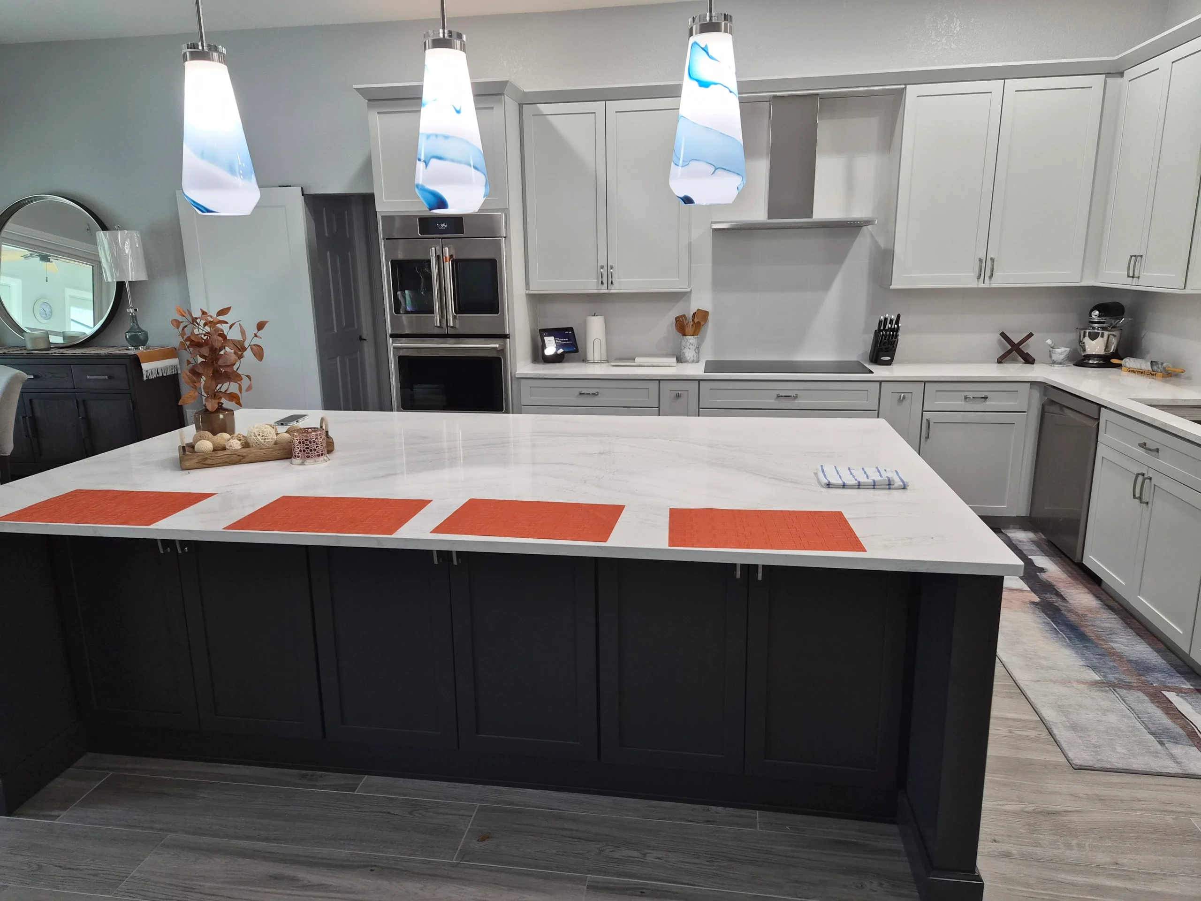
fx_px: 798
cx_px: 600
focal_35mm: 23
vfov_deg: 58.9
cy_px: 450
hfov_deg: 73.9
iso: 160
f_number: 1.8
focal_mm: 5.4
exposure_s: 1/120
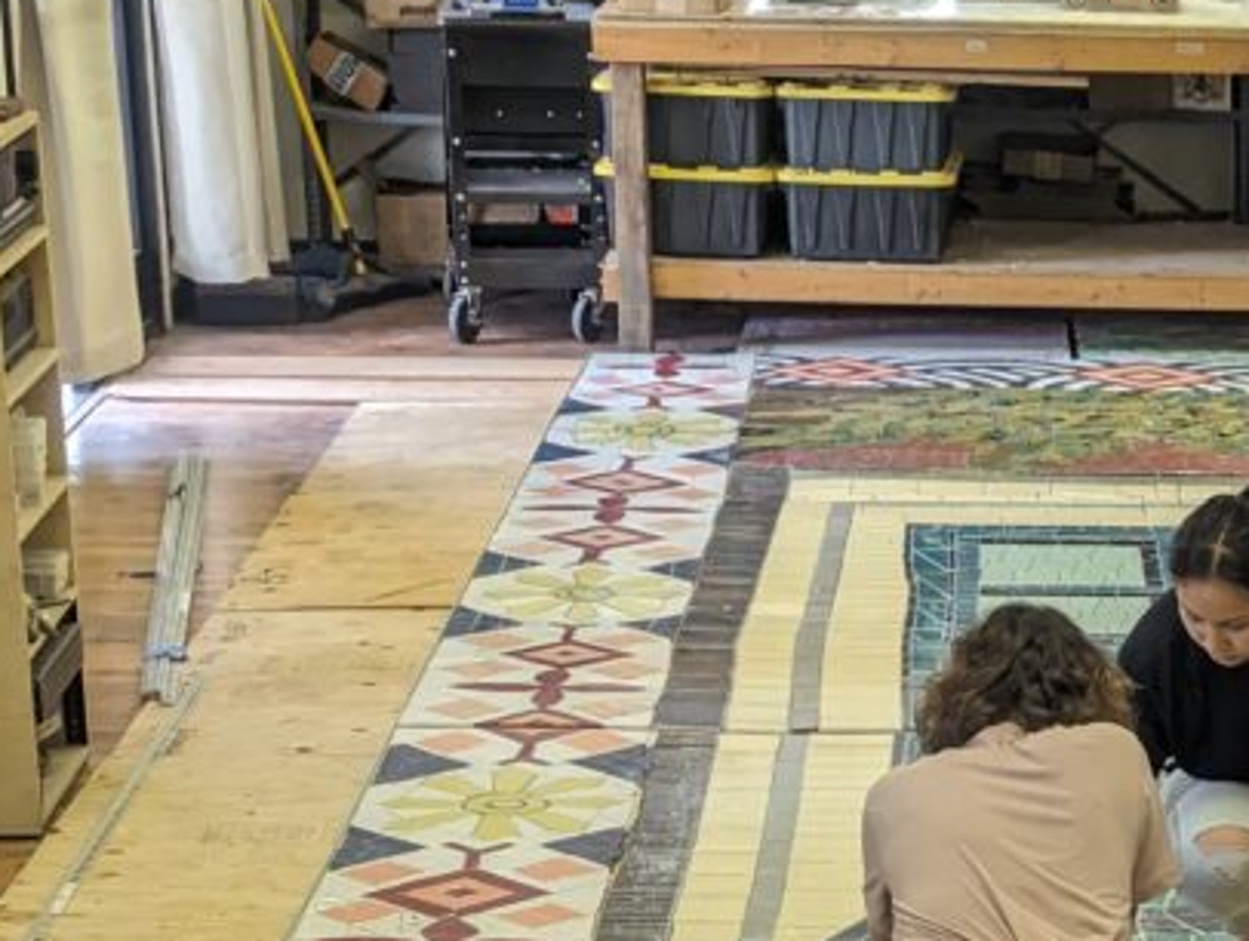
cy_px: 1090
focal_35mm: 121
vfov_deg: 12.0
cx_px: 1458
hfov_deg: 15.7
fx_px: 4374
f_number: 1.85
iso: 190
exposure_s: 1/120
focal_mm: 6.81
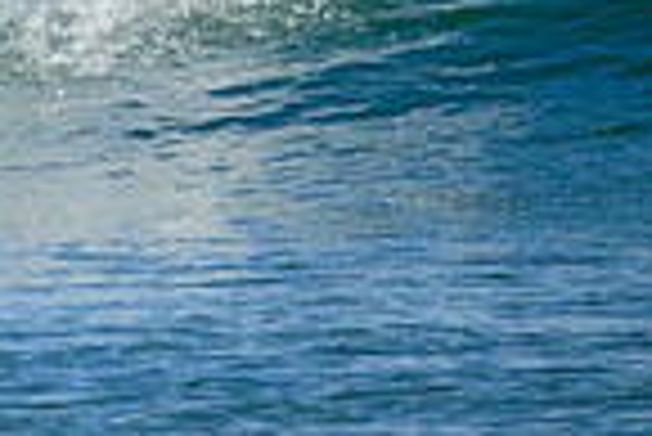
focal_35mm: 3205
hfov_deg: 0.6
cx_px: -643
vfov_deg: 0.4
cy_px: -263
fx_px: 58103
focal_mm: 800
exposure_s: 1/1250
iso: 2200
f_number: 11
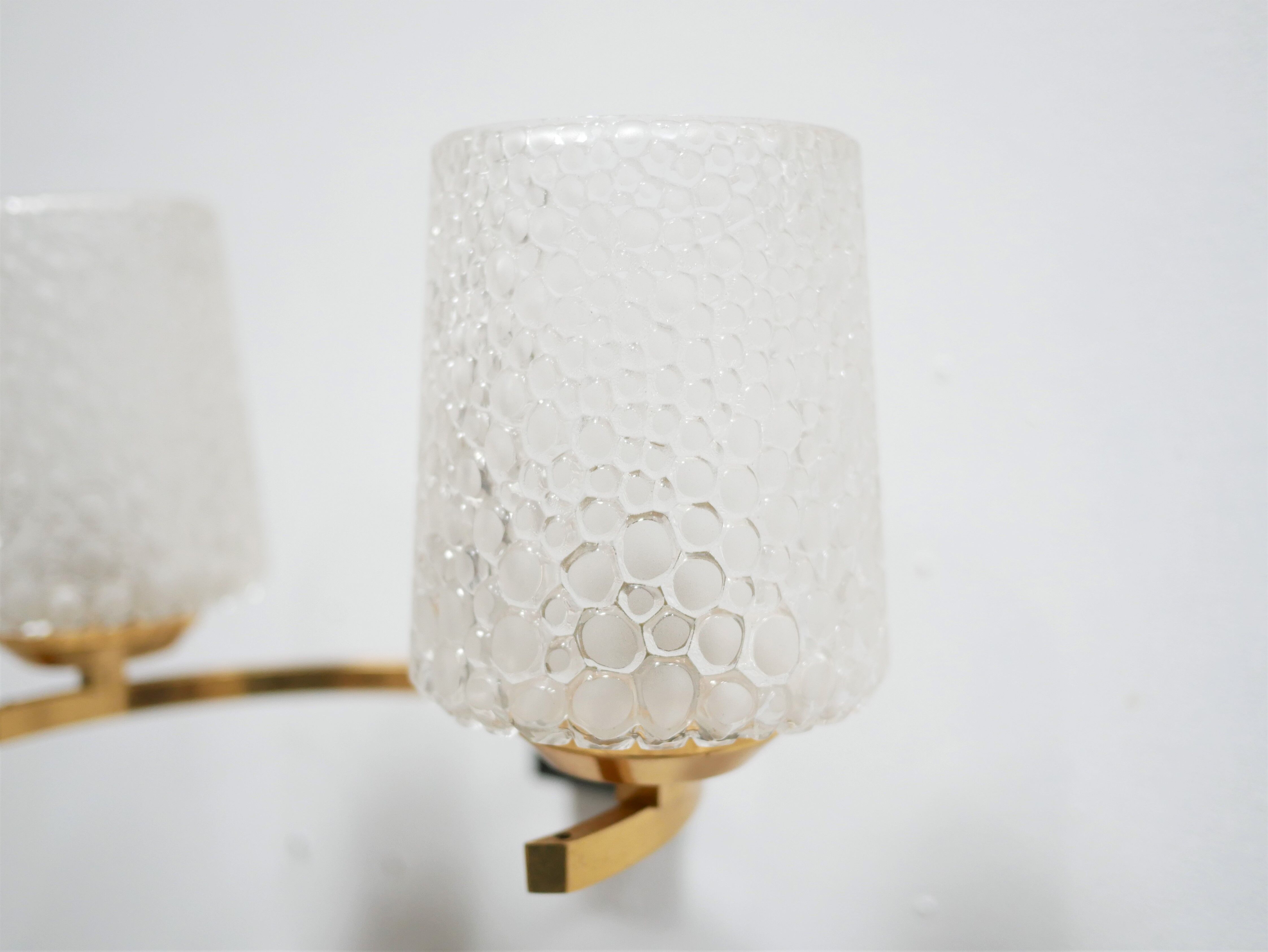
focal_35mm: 40
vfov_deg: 36.0
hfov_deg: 46.8
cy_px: 476
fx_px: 1466
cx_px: 634
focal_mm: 20
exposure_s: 1/60
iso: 800
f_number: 1.7
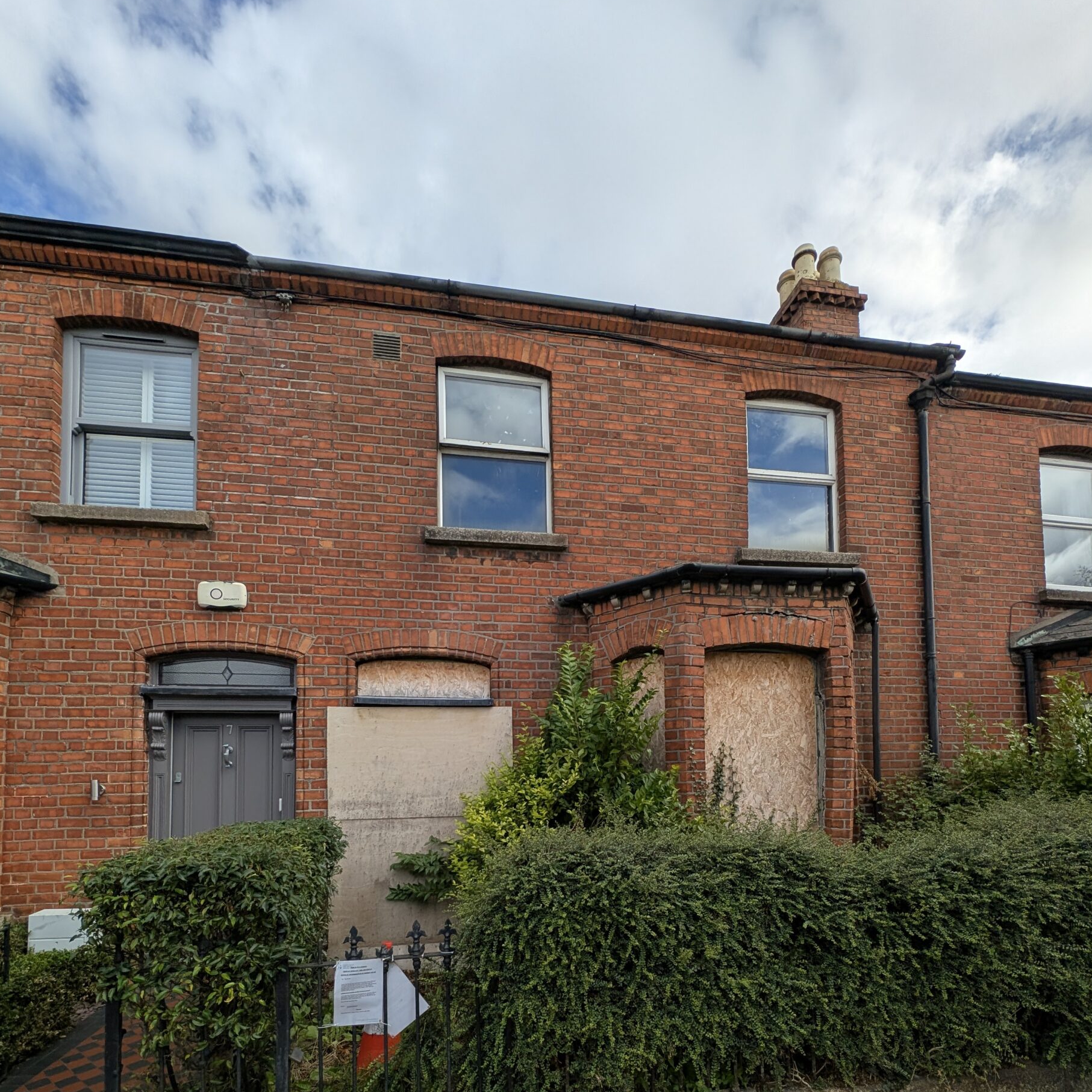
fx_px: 535
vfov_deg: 87.0
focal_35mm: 15
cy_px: 752
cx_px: 552
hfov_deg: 91.1
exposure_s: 1/2457
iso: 42
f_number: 1.95
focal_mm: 2.23
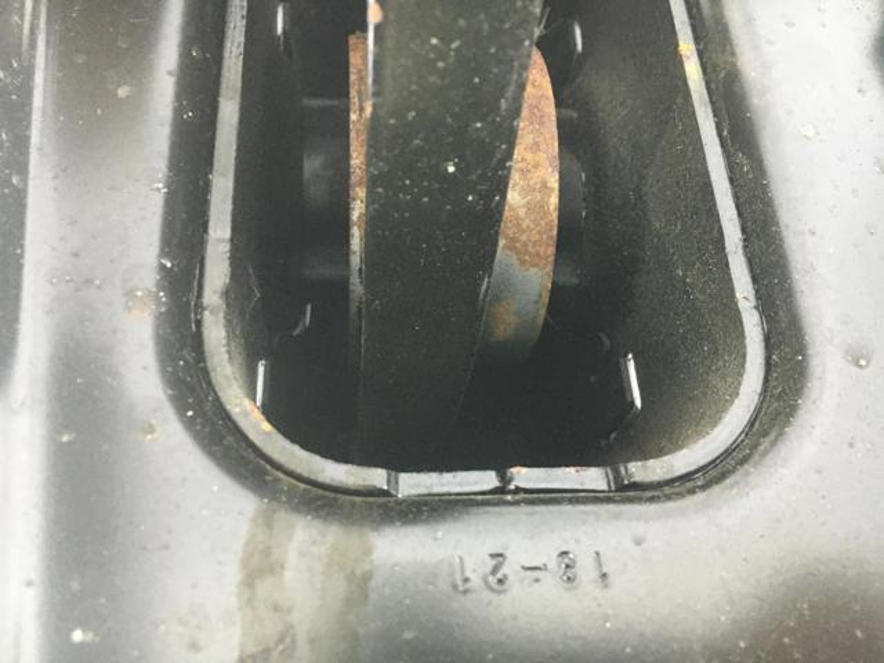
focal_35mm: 29
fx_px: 741
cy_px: 332
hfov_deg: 61.7
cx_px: 442
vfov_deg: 48.2
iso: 200
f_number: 2.2
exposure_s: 1/25
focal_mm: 4.15
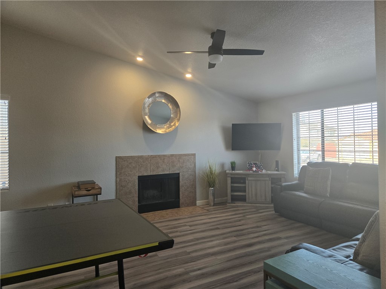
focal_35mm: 23
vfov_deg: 58.9
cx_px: 193
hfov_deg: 73.9
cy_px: 144
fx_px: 256
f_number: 1.8
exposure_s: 1/120
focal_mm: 5.4
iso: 125
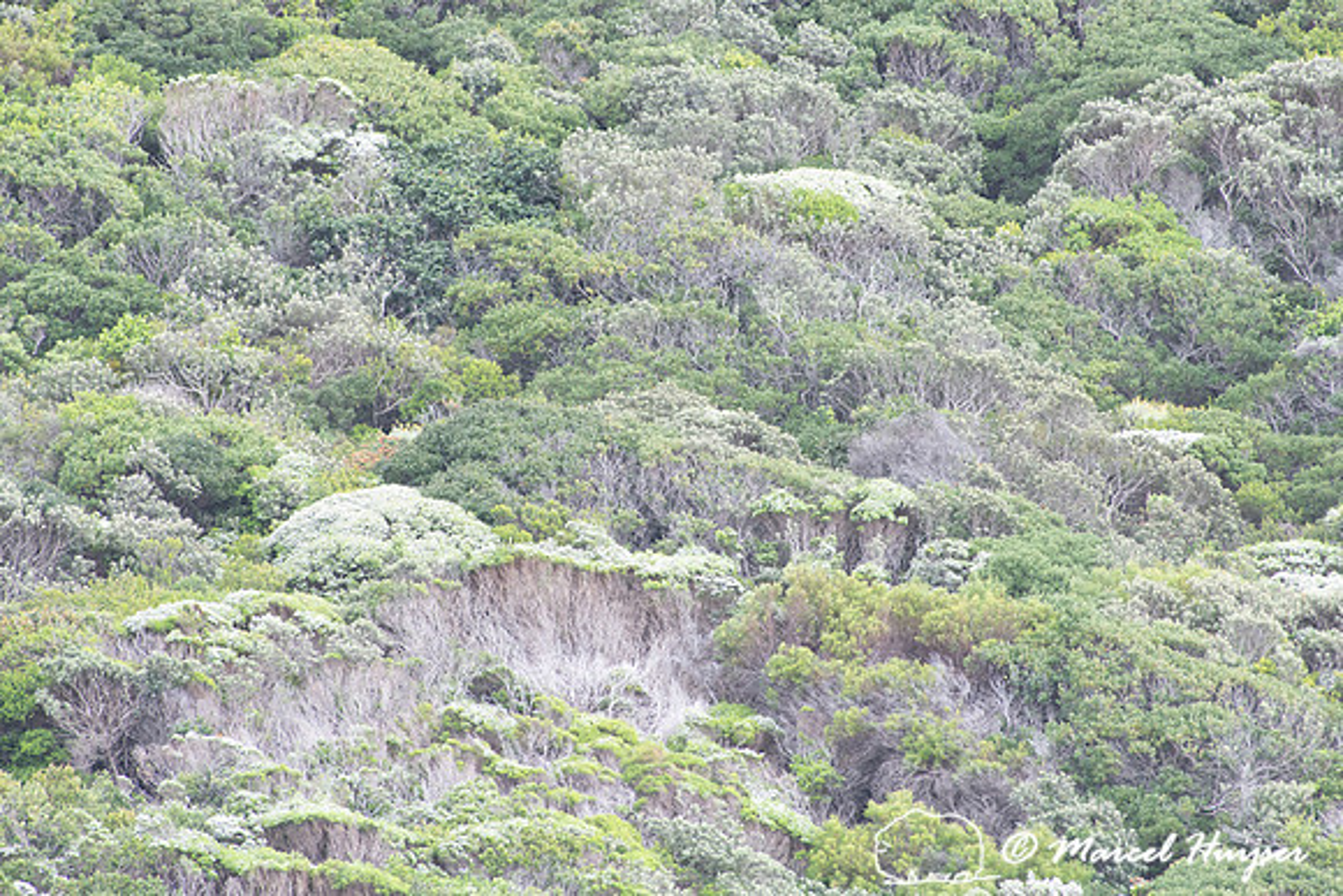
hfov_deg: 3.4
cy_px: 448
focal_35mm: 600
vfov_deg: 2.3
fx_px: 22388
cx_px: 672
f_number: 9
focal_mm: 600
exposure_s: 1/250
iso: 800
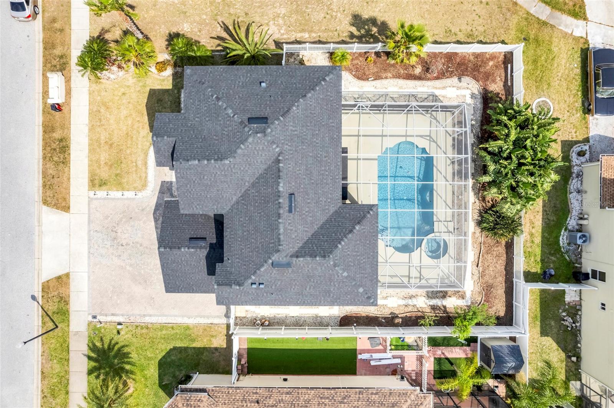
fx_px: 375
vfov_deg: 57.2
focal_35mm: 22
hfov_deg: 78.6
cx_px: 307
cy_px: 204
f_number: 2.8
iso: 120
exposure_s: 1/350
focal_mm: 8.38
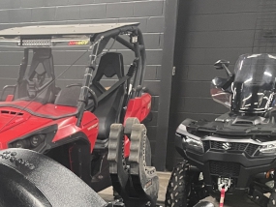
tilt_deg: -18.3
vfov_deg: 18.8
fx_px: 582
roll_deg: +0.5
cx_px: -15
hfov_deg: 25.1
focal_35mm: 73
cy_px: 267
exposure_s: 1/40
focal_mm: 4.2
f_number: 1.6
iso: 400
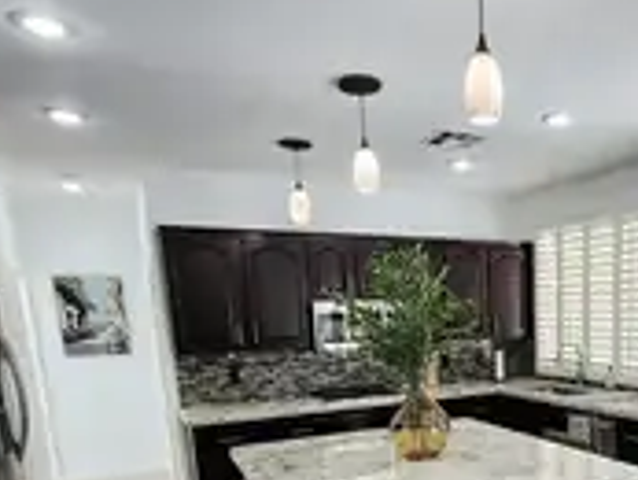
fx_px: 553
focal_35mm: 30
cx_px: 505
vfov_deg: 43.2
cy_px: 425
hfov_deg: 55.9
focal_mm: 2.2
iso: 125
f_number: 2.2
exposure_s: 1/60.2
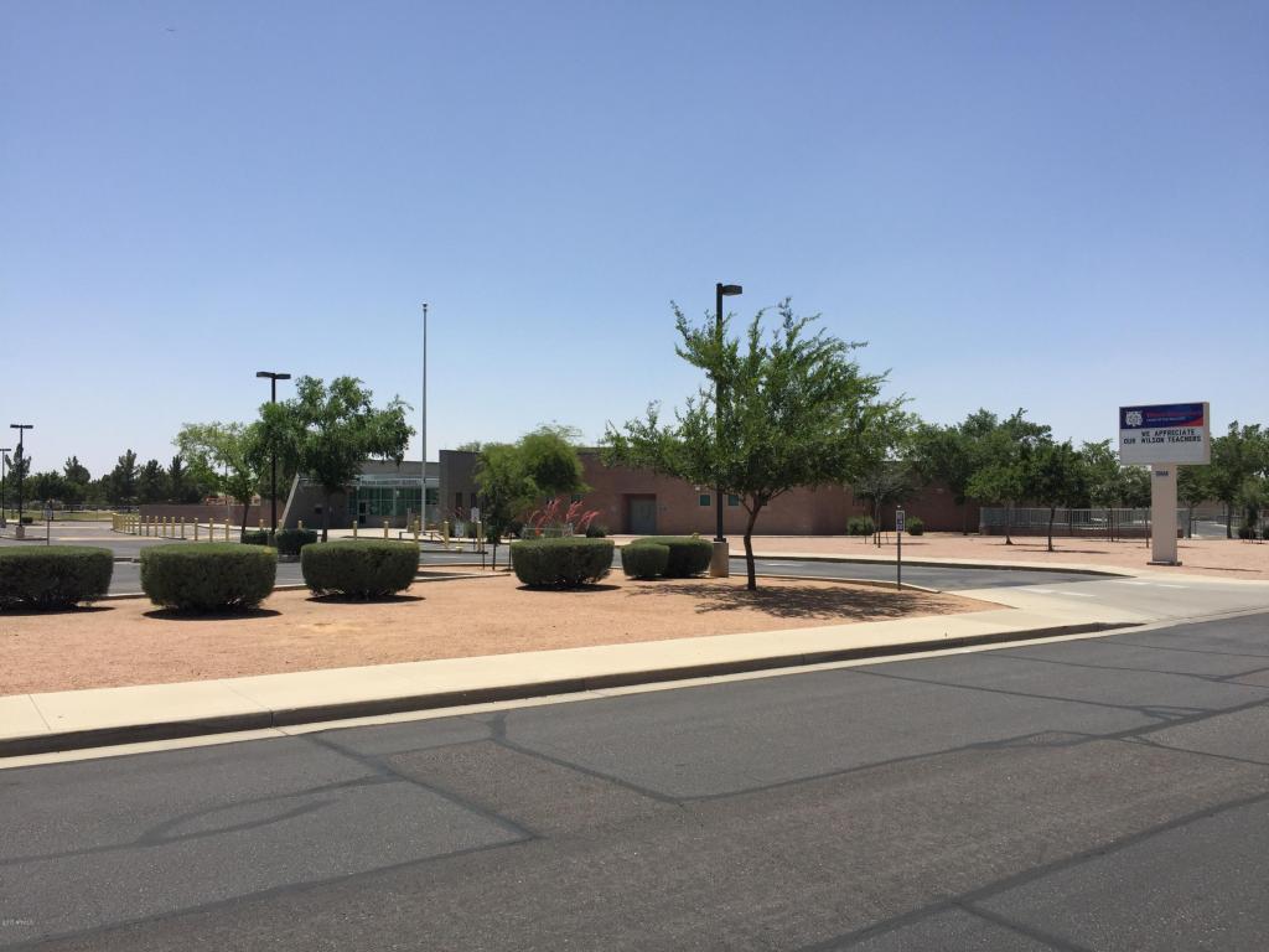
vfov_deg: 48.2
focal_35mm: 29
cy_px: 476
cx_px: 634
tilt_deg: +0.2
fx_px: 1063
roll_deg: -1.0
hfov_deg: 61.7
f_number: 2.2
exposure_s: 1/2639
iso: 32
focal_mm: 4.15
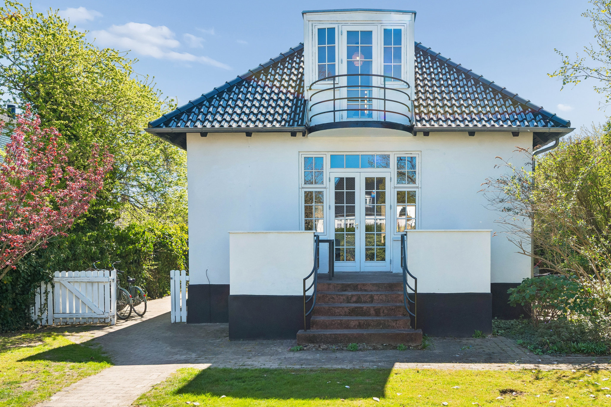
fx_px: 594
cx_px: 367
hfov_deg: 54.0
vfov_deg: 37.8
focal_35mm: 35
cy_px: 214
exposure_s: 1/160
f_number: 10
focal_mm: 24
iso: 200
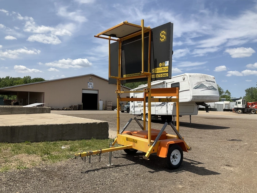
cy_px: 96
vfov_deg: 48.3
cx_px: 128
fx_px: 215
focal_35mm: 29
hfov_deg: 61.6
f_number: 1.8
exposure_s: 1/2667
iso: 25
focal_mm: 3
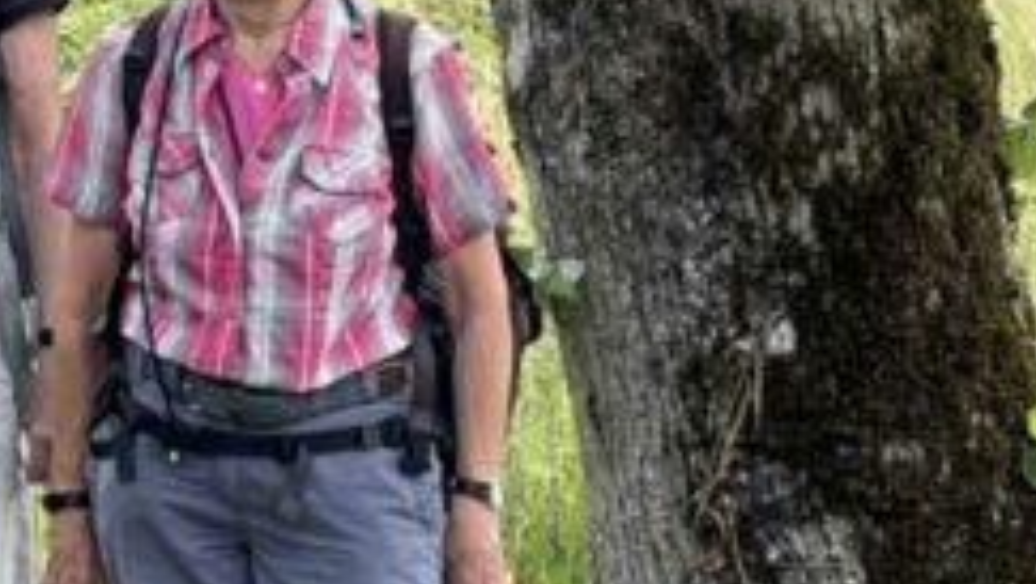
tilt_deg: -6.6
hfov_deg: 7.1
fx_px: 8081
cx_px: -912
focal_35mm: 294
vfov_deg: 4.1
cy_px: 9
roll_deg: +1.6
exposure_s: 1/281
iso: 20
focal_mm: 7.5
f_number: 2.2
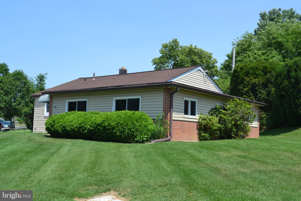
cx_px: 150
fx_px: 326
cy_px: 100
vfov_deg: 34.2
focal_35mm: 39
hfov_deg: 49.6
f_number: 8
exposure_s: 1/250
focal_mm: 26
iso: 100
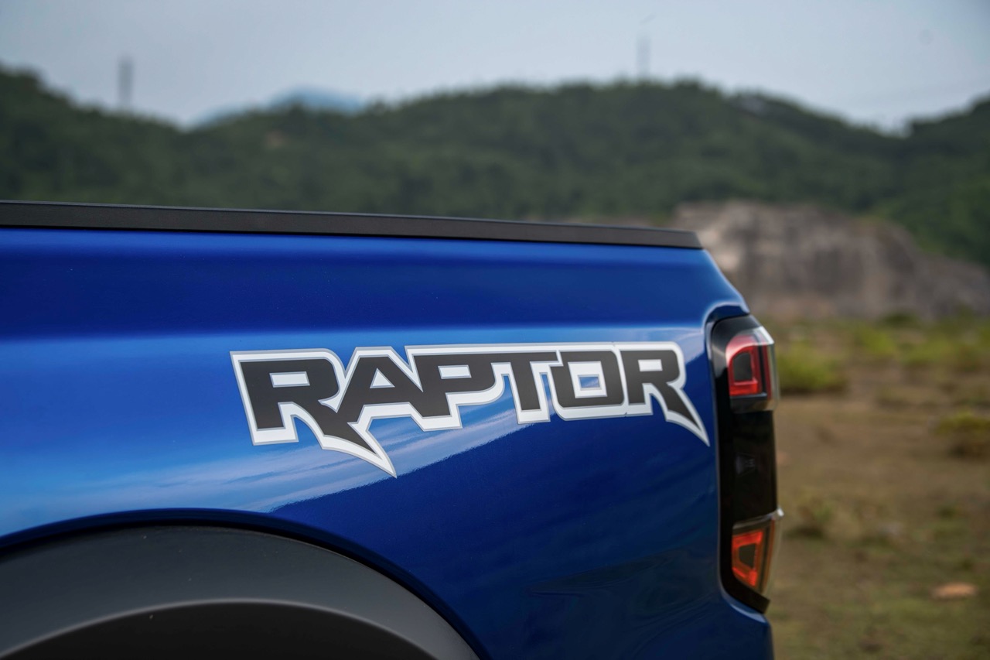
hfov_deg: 28.8
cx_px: 495
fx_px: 1925
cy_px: 330
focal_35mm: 70
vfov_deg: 19.5
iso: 1000
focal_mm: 70
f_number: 4.5
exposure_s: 1/160
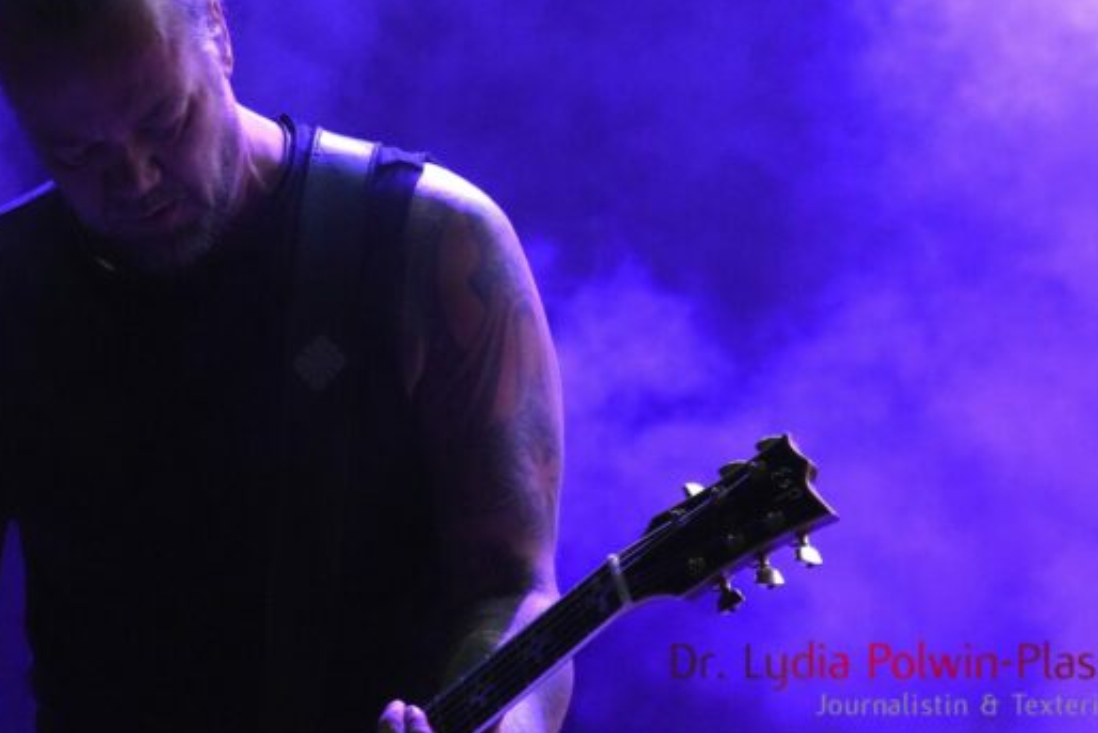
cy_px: 370
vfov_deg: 6.0
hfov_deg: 8.9
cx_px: 446
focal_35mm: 231
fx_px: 7039
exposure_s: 1/160
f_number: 5.6
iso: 4000
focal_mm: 103
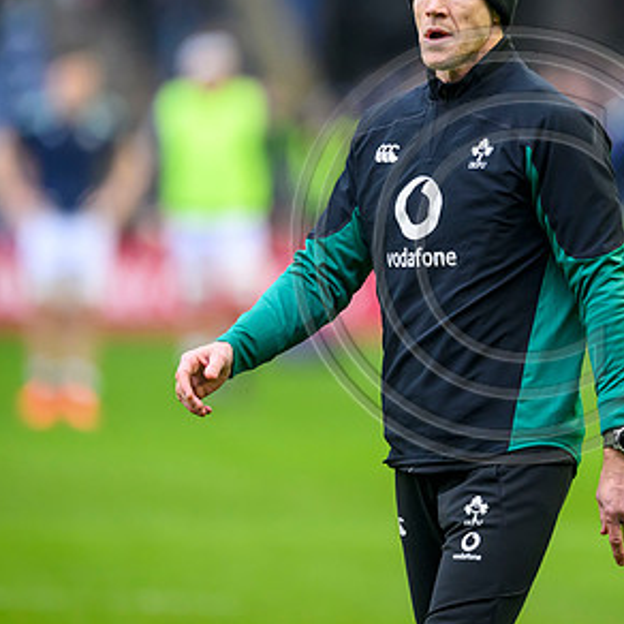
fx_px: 19293
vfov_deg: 1.9
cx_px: 511
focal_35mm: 946
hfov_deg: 1.9
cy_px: 243
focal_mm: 560
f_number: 4
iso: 3200
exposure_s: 1/1000
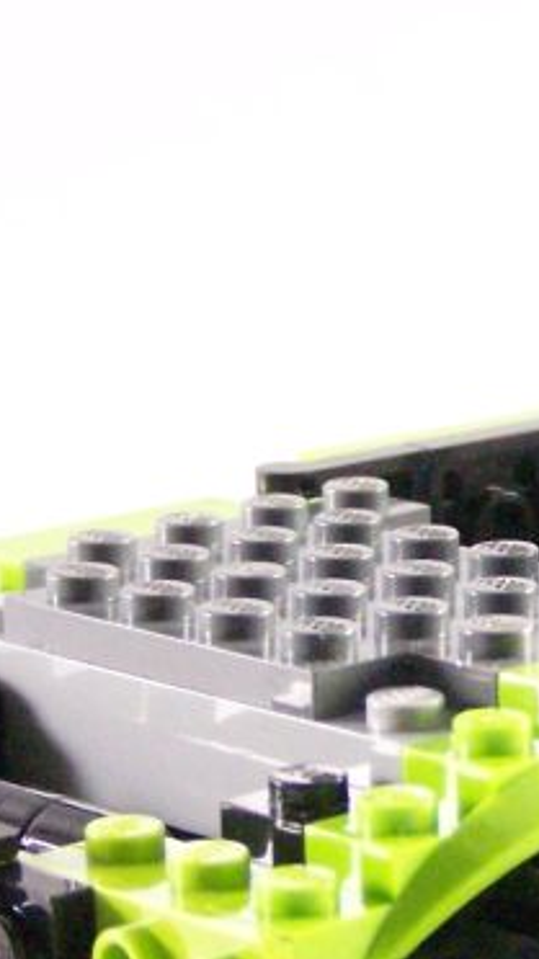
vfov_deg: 12.8
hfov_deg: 7.2
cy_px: 549
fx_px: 4272
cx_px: 603
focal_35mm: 168
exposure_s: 1/45
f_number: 3.1
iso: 400
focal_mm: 9.3
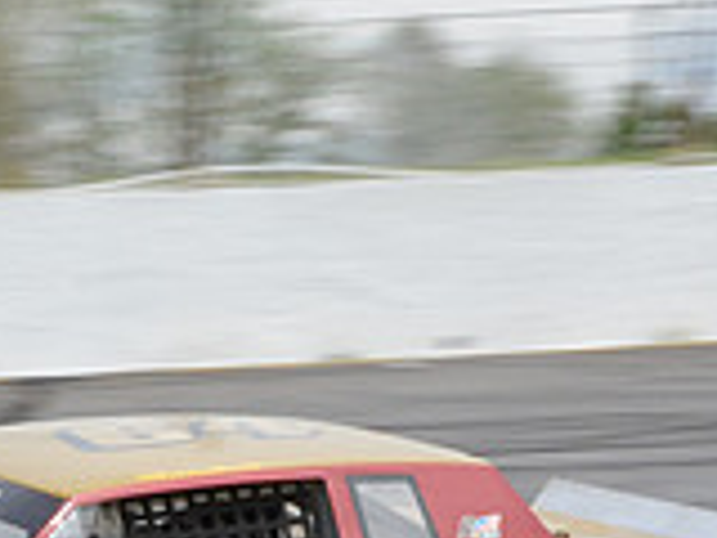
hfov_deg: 9.0
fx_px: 4536
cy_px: 726
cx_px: -90
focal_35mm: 219
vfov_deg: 6.7
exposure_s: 1/200
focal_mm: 42
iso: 640
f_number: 20
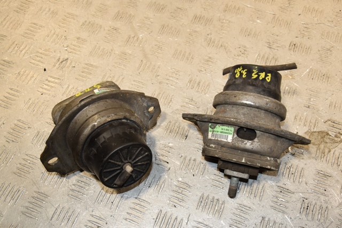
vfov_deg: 34.2
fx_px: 370
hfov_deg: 49.6
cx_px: 171
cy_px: 114
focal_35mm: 39
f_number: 8
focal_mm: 26
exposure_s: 1/200
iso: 800
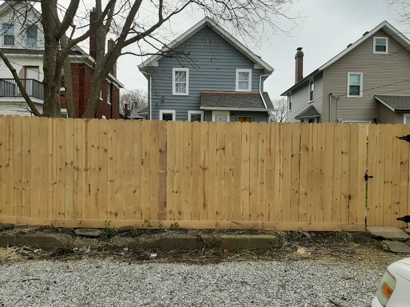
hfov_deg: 67.3
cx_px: 205
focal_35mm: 26
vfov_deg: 53.1
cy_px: 154
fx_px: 308
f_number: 1.7
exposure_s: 1/1449
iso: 40
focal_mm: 3.93
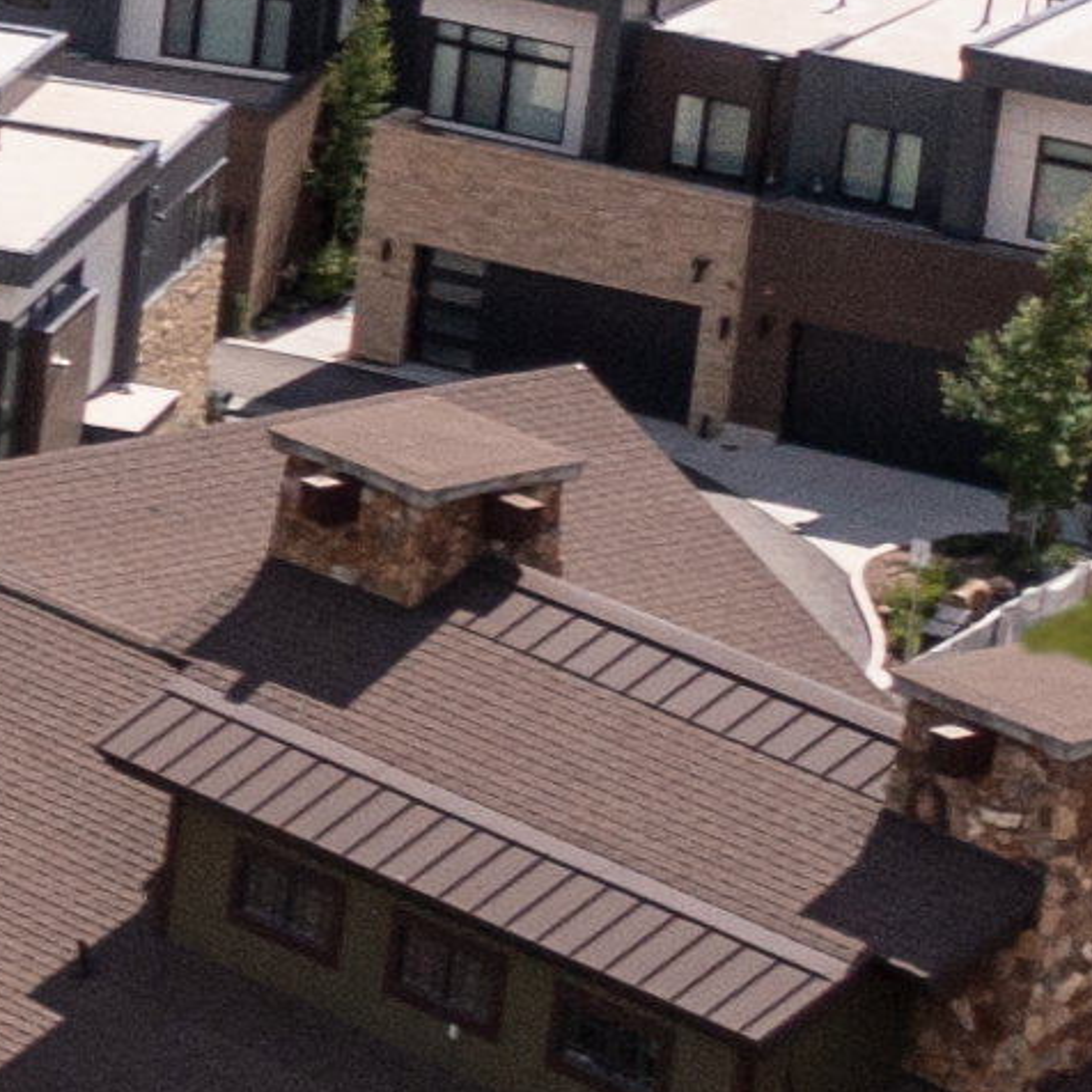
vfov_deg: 6.4
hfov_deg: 5.5
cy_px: 376
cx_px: -3421
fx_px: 9743
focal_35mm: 273
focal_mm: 10.26
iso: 100
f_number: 3.5
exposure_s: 1/200
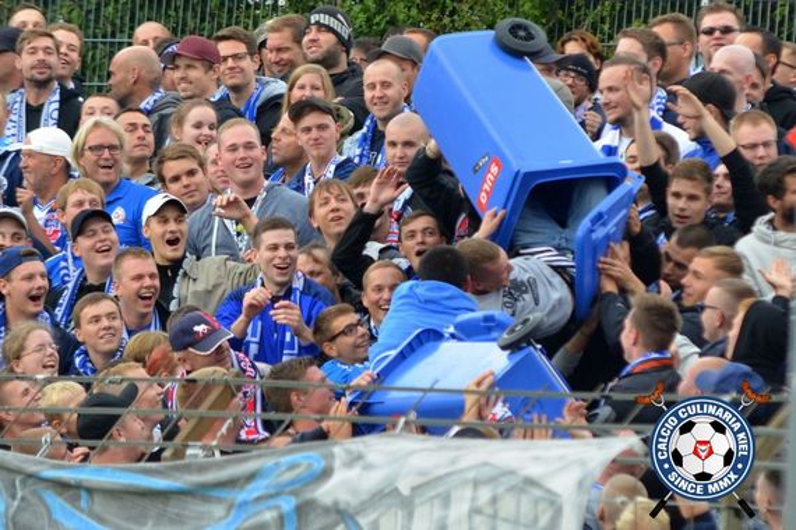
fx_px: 6633
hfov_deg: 6.9
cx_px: 398
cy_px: 265
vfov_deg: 4.6
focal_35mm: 300
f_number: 4
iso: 640
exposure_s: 1/1000
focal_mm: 200
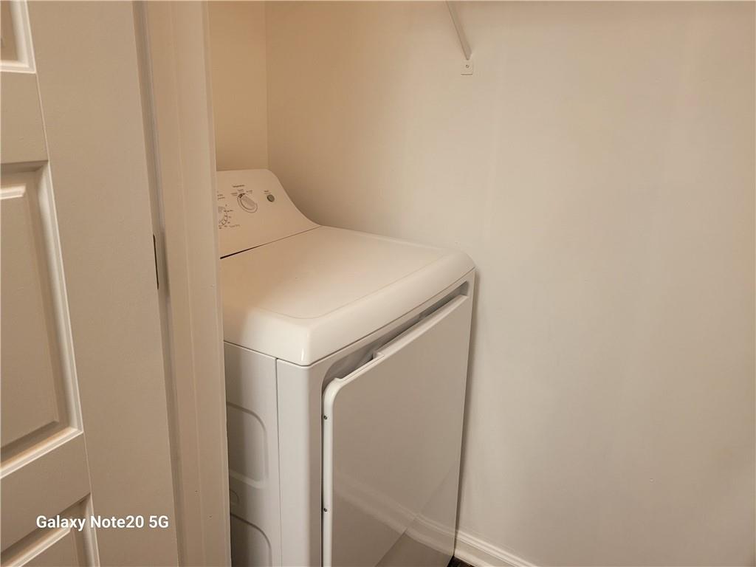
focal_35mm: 26
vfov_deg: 53.1
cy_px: 284
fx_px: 568
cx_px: 378
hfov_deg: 67.3
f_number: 1.8
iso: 200
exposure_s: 1/120
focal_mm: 5.4
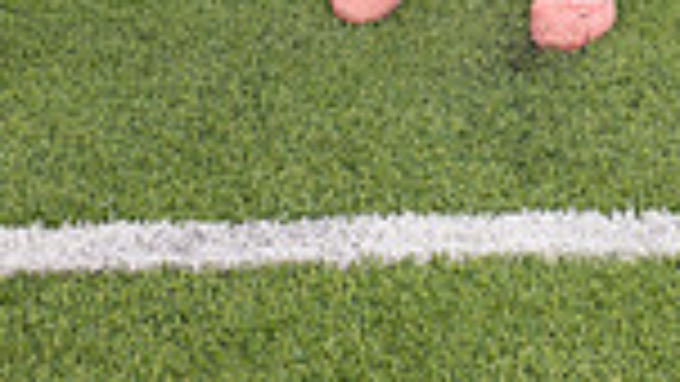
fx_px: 2362
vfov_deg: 8.3
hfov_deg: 16.3
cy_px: -625
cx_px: 477
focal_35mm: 131
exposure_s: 1/320
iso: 125
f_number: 7.1
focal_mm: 42
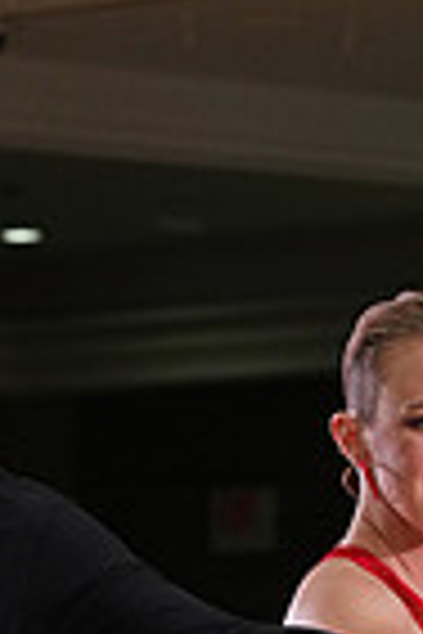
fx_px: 7666
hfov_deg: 3.2
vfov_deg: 4.7
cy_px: 1196
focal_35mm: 435
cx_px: -2
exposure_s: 1/200
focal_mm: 106
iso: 2500
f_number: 5.6
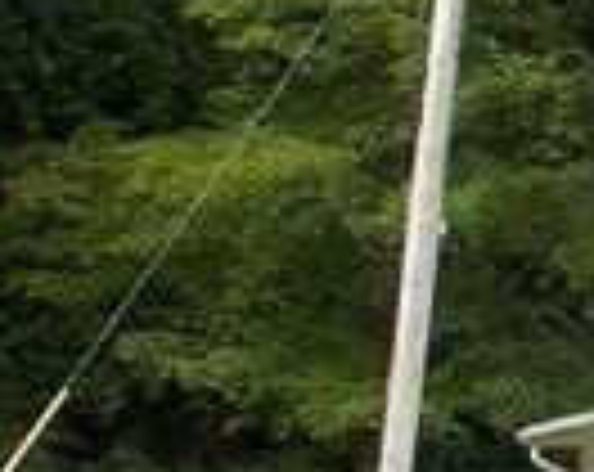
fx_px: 4929
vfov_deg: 5.5
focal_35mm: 281
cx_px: 1467
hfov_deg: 6.5
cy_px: -54
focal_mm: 6.6
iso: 80
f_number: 3.5
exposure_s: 1/320
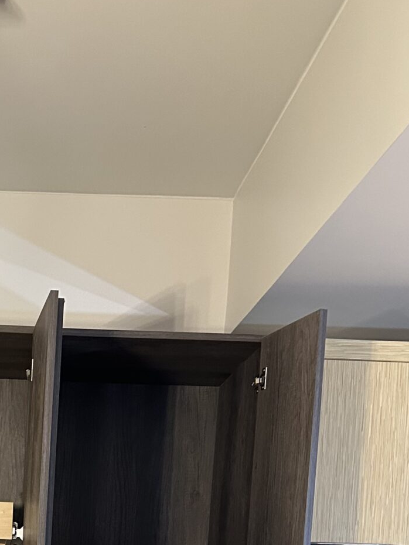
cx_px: -29
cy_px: 677
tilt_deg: -4.0
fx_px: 1040
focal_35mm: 66
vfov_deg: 25.9
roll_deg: -2.9
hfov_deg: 21.2
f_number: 1.78
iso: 500
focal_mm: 6.86
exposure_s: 1/60
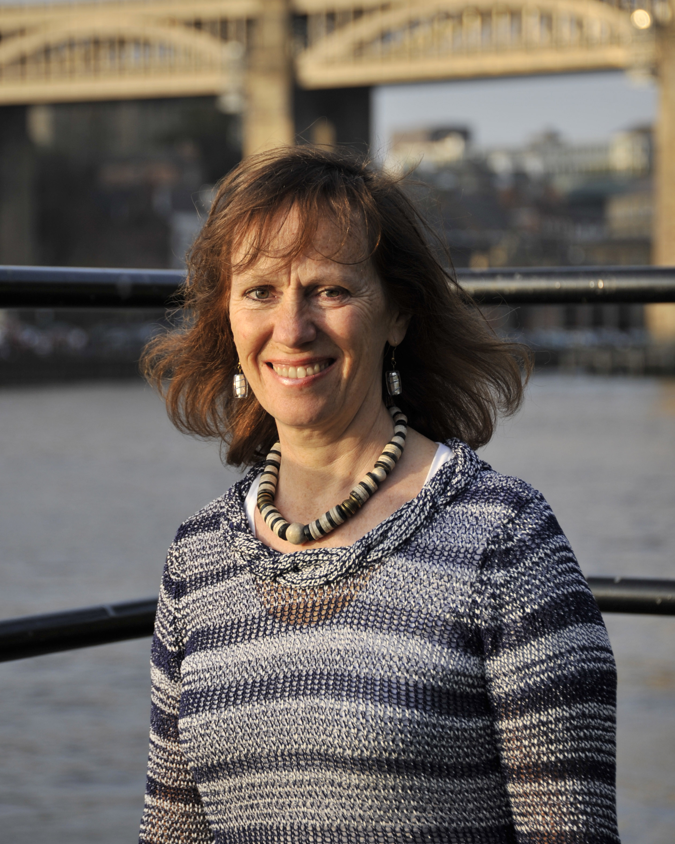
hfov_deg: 11.9
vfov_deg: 14.8
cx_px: 322
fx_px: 3246
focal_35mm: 130
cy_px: 341
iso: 200
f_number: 5.6
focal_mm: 102
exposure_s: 1/500
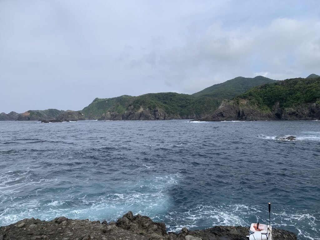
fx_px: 240
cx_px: 160
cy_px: 120
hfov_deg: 67.3
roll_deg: +0.6
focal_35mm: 26
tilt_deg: +0.6
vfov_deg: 53.1
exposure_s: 1/2833
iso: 25
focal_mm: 4.25
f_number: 1.8
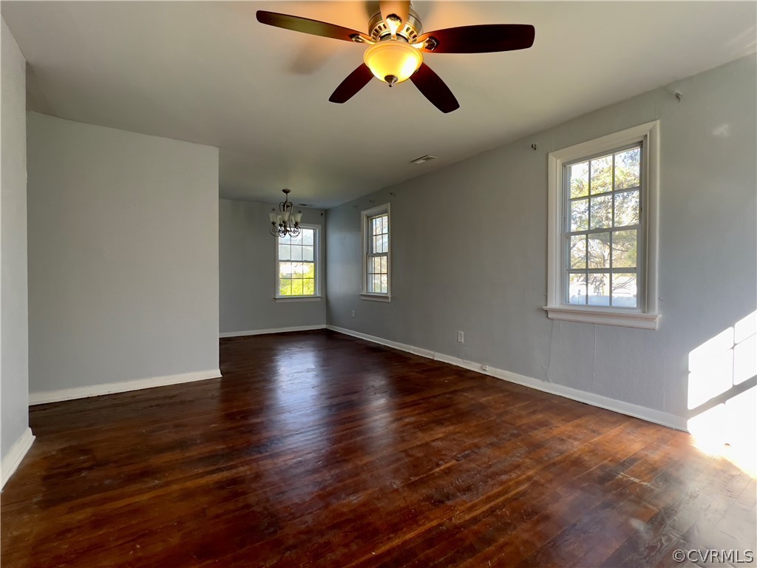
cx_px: 378
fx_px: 284
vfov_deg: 89.9
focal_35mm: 13
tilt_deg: -0.8
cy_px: 284
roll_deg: +0.5
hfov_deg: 106.2
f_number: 1.8
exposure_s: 1/122
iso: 125
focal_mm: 1.57
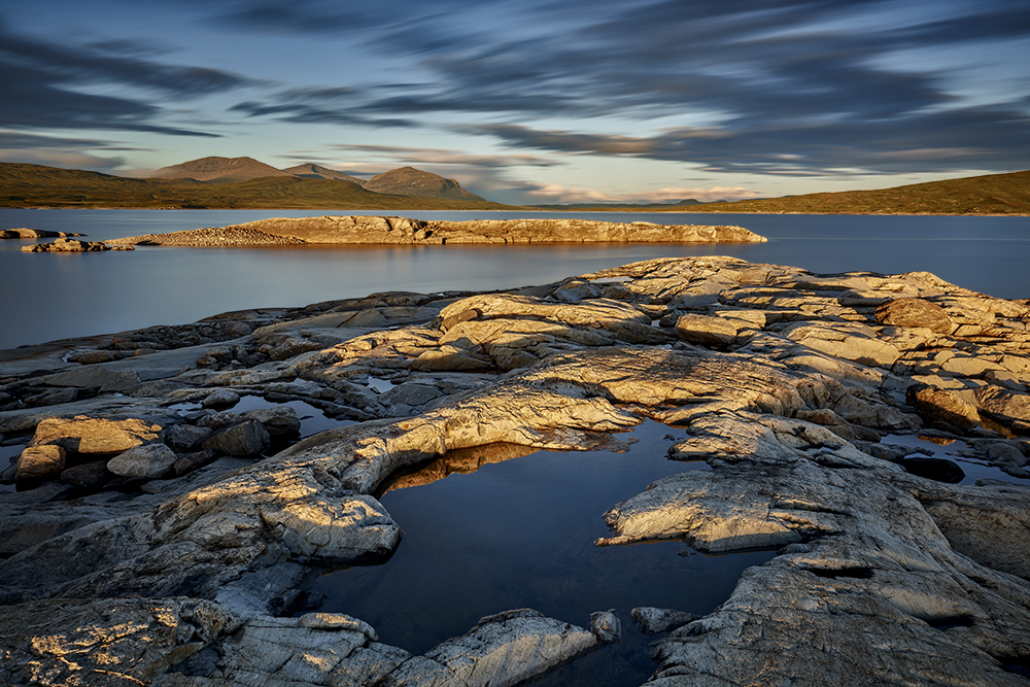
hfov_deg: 73.7
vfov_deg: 53.1
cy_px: 344
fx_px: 687
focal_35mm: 24
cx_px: 515
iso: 64
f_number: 13
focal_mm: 24
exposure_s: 210
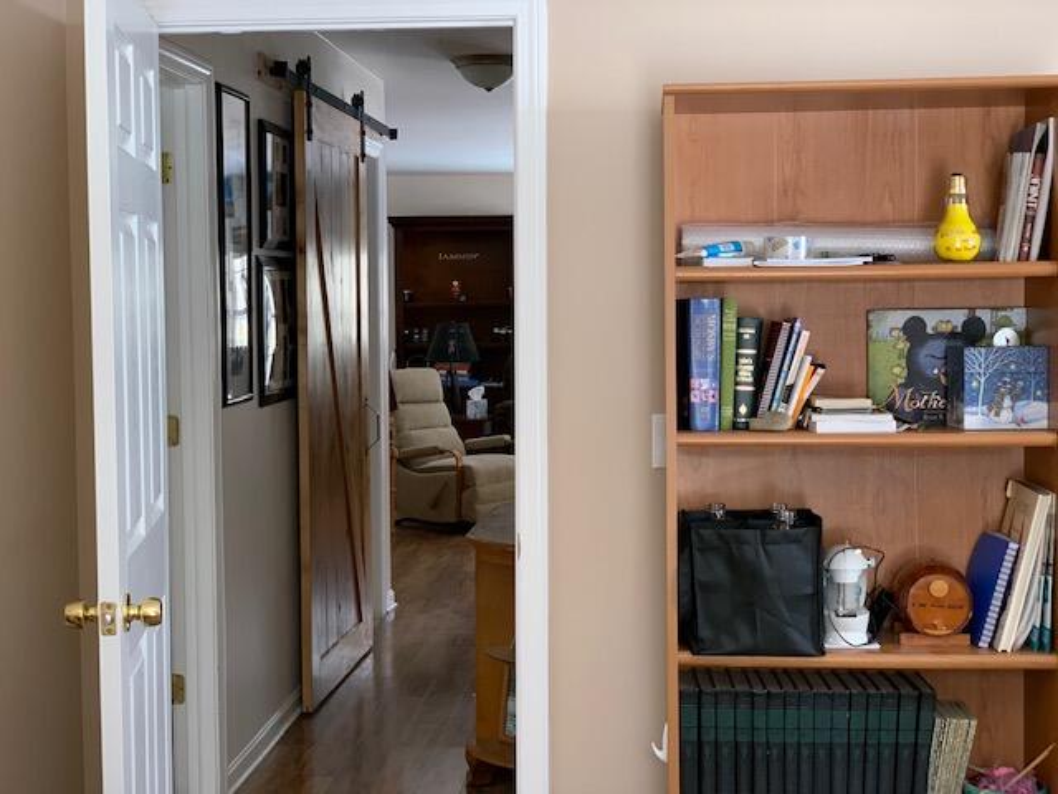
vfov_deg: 28.0
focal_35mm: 52
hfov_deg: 36.8
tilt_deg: -3.3
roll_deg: +0.2
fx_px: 1589
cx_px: 529
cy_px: 397
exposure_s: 1/79
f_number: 2.4
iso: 125
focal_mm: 6
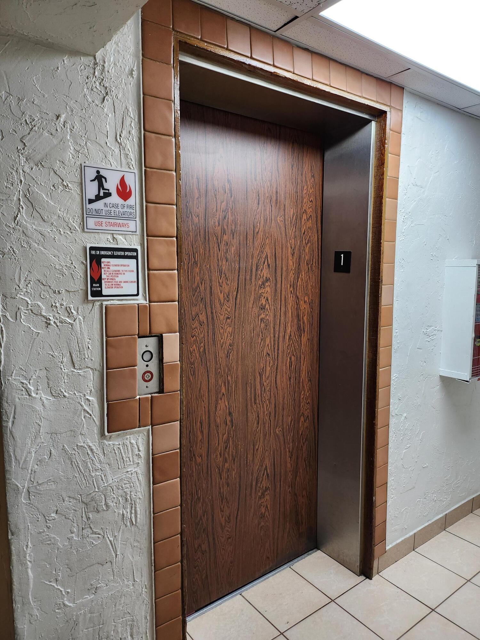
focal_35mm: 24
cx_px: 240
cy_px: 320
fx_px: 444
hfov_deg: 56.8
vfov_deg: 71.6
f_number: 1.8
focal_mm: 5
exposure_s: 1/120
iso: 400
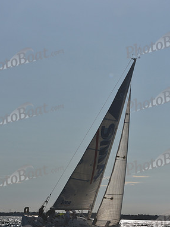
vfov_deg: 15.6
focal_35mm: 126
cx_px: 95
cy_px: 138
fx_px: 825
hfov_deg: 11.8
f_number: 7.1
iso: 250
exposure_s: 1/3200
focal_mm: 86
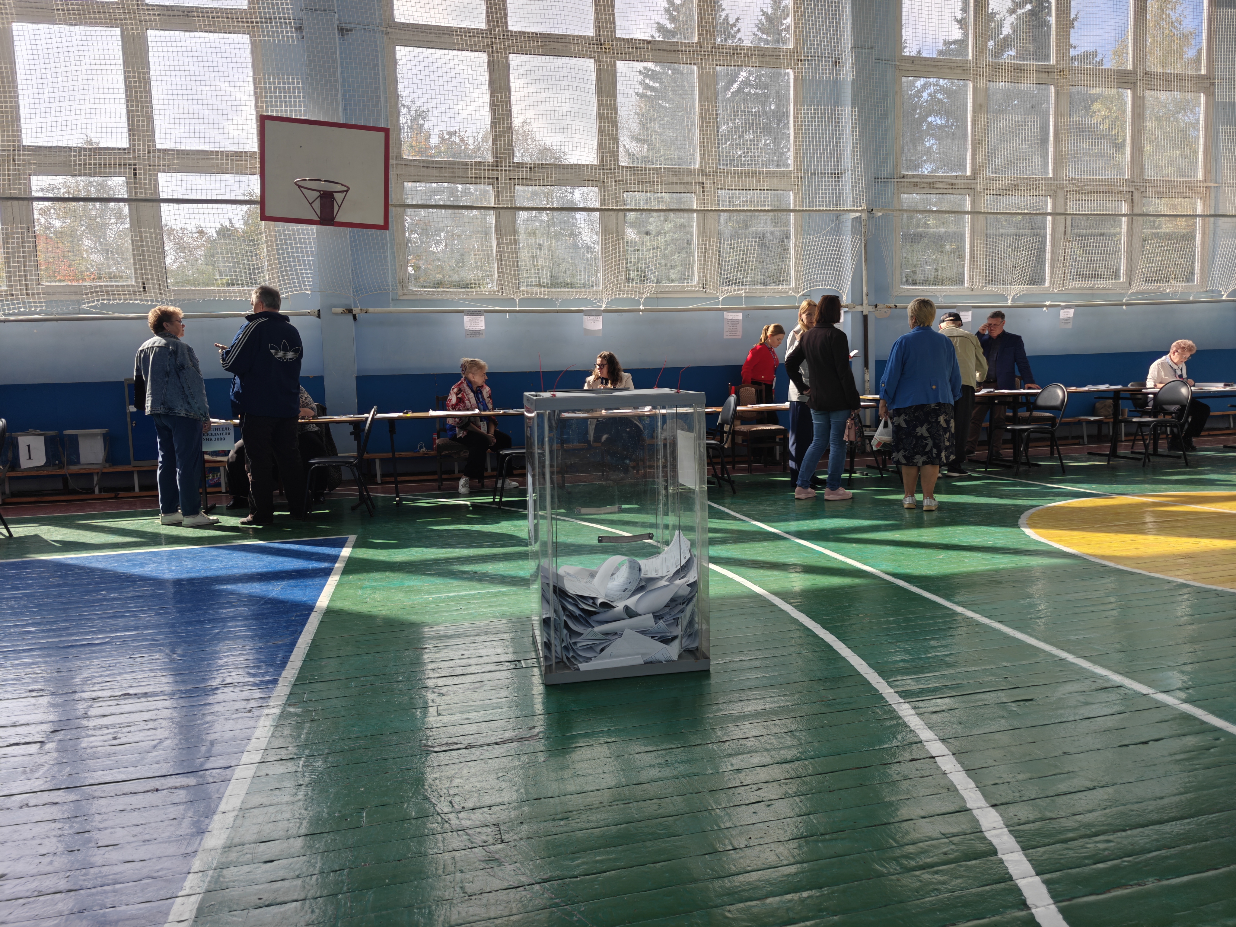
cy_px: 464
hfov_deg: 73.9
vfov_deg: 58.9
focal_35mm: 23
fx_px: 821
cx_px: 618
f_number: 1.6
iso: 64
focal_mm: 6.06
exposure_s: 1/518
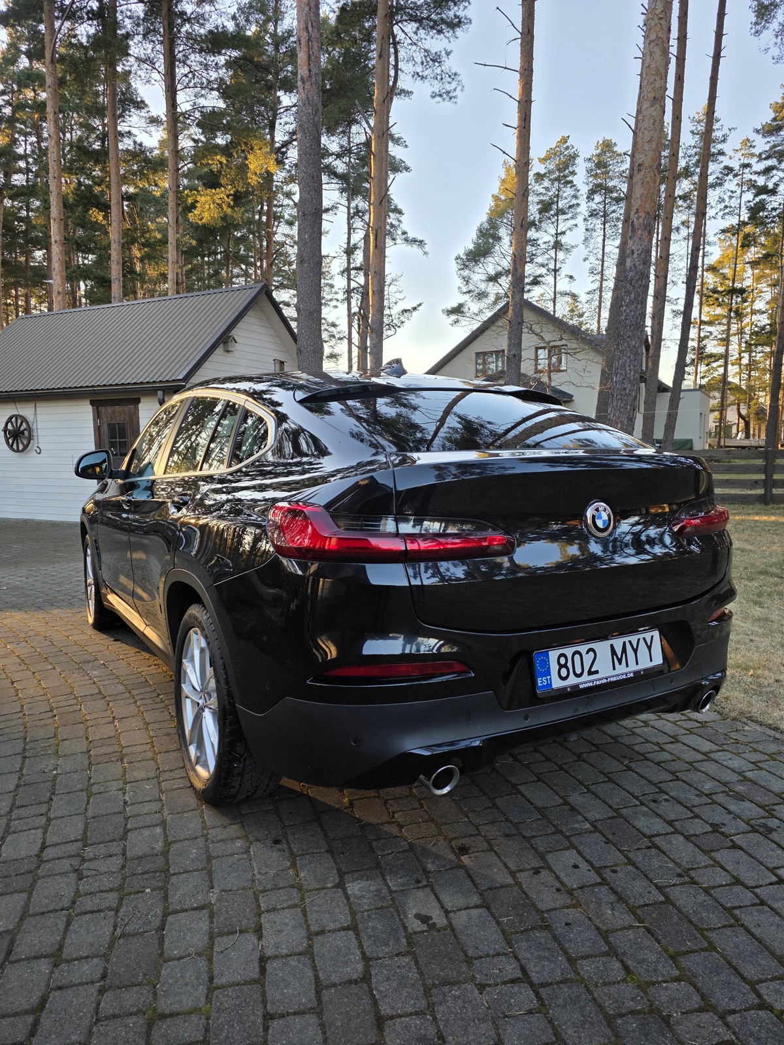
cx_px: 392
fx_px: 695
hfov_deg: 58.9
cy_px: 522
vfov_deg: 73.9
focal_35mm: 23
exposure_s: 1/180
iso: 40
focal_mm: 6.3
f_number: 1.7
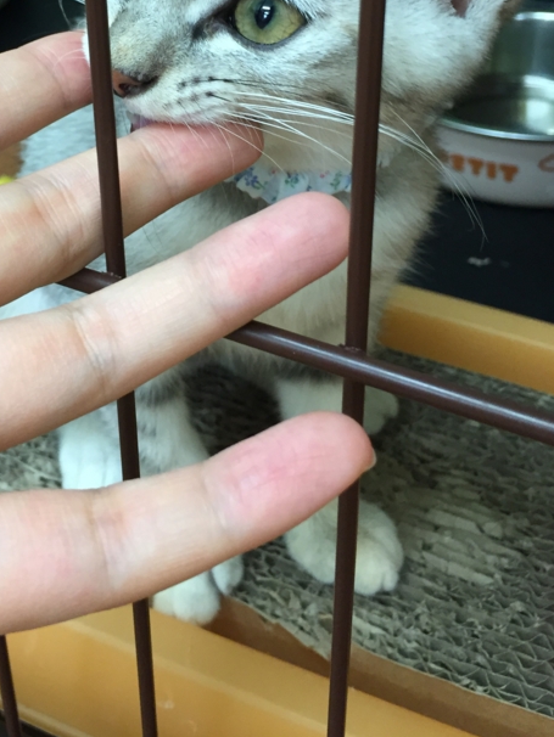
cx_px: 140
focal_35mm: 49
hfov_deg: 29.2
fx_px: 1045
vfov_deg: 37.1
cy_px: 117
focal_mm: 4.15
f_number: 2.2
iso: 80
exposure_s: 1/30
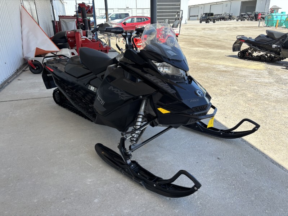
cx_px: 144
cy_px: 108
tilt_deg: -22.4
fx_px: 216
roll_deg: +0.5
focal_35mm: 26
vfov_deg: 53.1
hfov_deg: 67.3
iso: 50
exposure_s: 1/1103
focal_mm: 5.96
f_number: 1.6
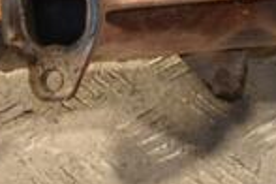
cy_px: -161
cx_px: 295
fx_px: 1779
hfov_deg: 8.8
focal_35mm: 232
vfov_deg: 5.8
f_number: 5
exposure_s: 1/200
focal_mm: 38
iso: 800
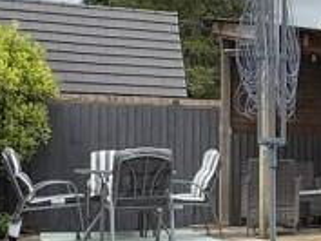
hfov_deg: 20.5
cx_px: 488
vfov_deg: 18.2
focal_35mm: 81
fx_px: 752
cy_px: 156
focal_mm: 2.22
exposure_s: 1/1198
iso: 64
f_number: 2.2
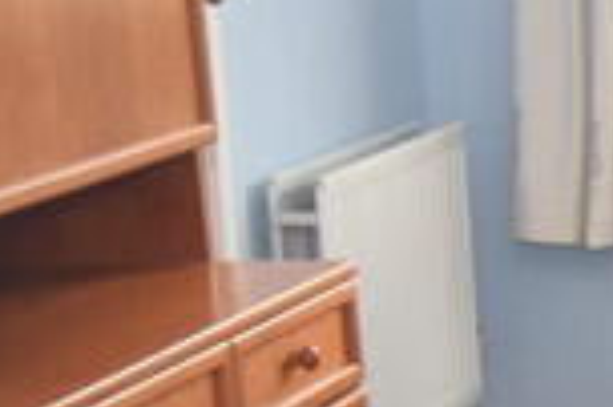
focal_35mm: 202
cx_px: 1605
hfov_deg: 8.9
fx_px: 3436
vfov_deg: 6.7
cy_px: 562
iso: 560
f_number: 5.6
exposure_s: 1/60
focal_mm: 20
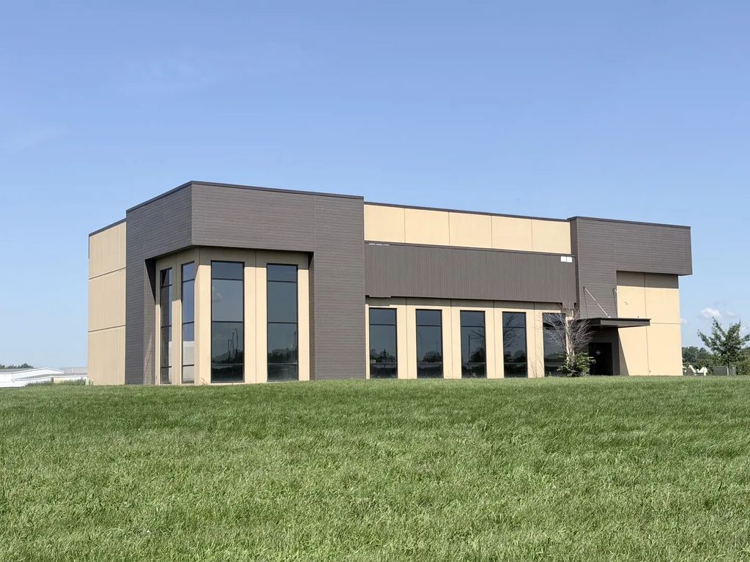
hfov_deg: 39.7
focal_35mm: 48
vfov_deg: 30.3
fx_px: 1040
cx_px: 375
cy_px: 281
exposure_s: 1/4878
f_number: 1.78
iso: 64
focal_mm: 6.76
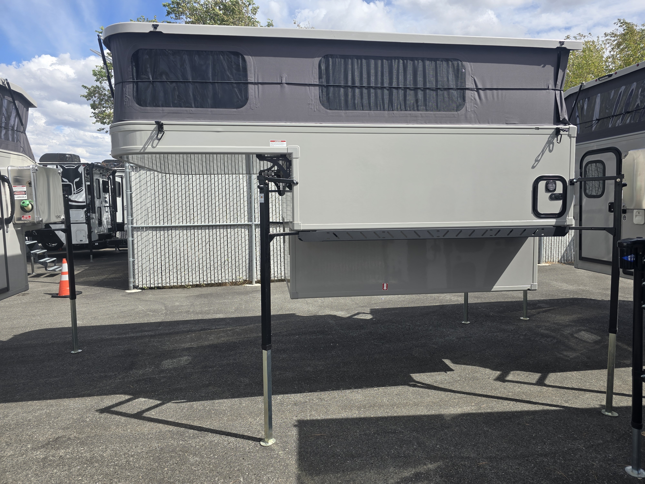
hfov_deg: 73.9
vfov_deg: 58.9
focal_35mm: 23
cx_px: 322
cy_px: 242
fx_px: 429
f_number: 1.7
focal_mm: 6.3
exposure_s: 1/577
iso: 12
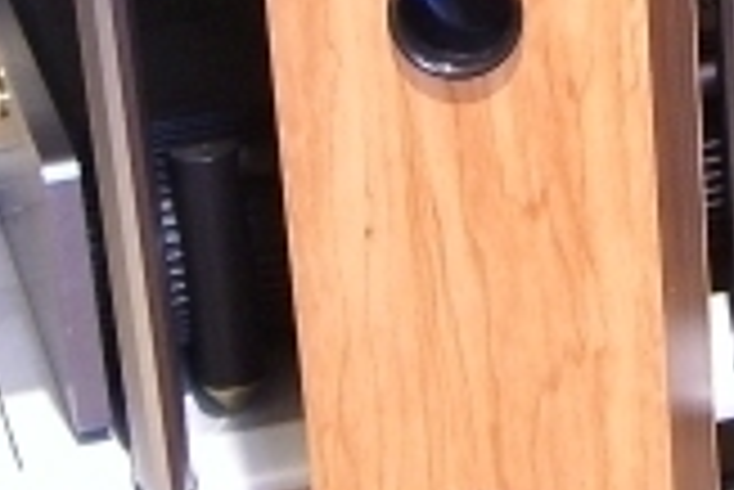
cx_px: 748
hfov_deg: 13.1
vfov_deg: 8.8
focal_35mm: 155
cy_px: -81
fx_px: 3163
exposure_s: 1/13
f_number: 2.8
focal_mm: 7.9
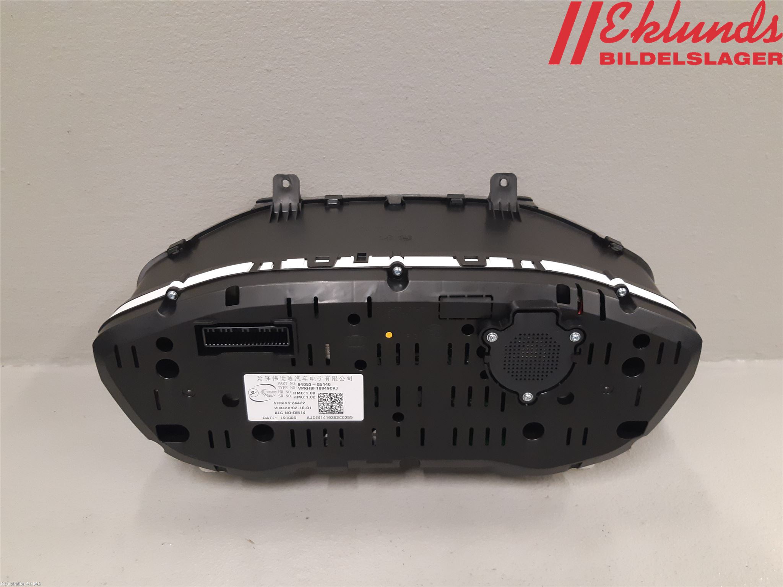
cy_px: 294
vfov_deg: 53.1
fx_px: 588
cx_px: 392
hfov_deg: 67.3
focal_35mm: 26
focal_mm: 3.93
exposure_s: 1/50
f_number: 1.7
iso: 250
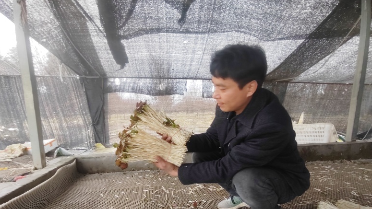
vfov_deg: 60.2
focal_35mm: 18
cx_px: 185
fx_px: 178
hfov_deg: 92.7
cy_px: 131
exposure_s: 1/33.3
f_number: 2.2
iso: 130
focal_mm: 1.68
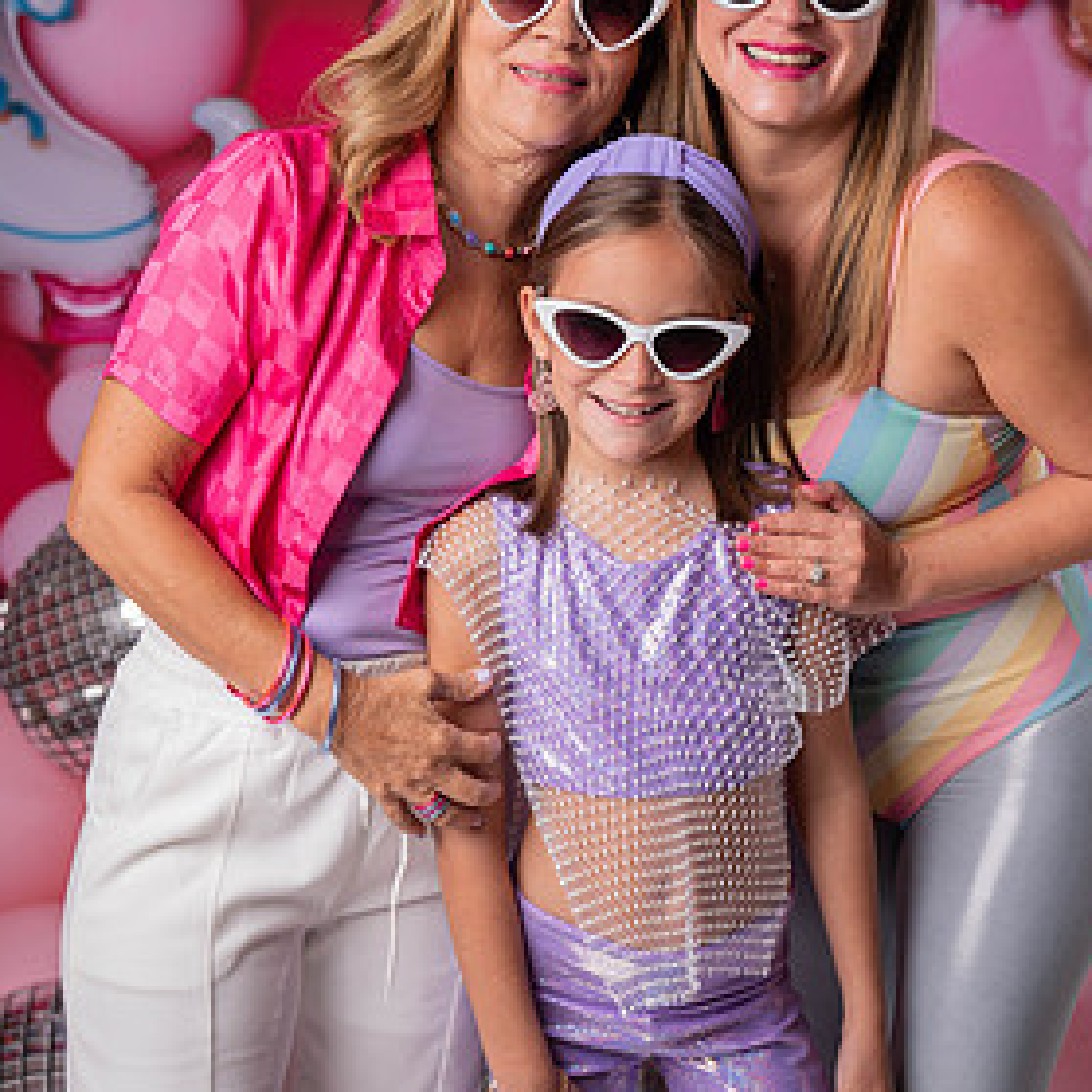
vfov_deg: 27.3
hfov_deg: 27.3
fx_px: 2248
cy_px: 458
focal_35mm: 63
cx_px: 579
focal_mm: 46
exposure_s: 1/125
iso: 80
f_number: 4
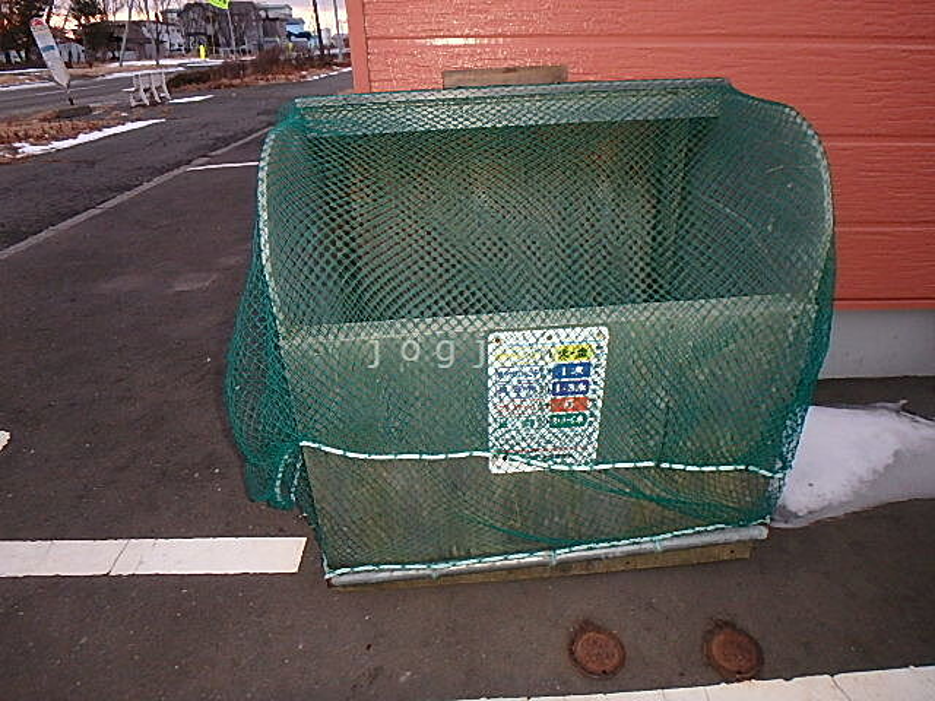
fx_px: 567
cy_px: 350
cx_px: 468
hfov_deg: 79.0
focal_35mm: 21
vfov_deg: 63.4
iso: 400
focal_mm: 3.7
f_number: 3.5
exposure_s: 1/30
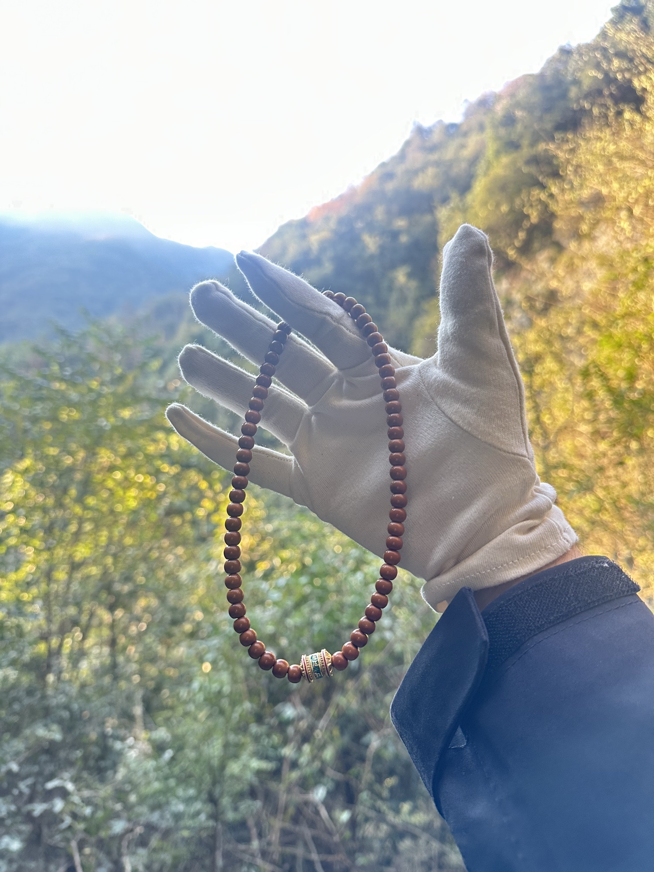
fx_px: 605
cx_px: 327
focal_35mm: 24
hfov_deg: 56.8
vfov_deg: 71.6
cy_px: 436
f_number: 1.78
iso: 200
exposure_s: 1/121
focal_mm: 6.86
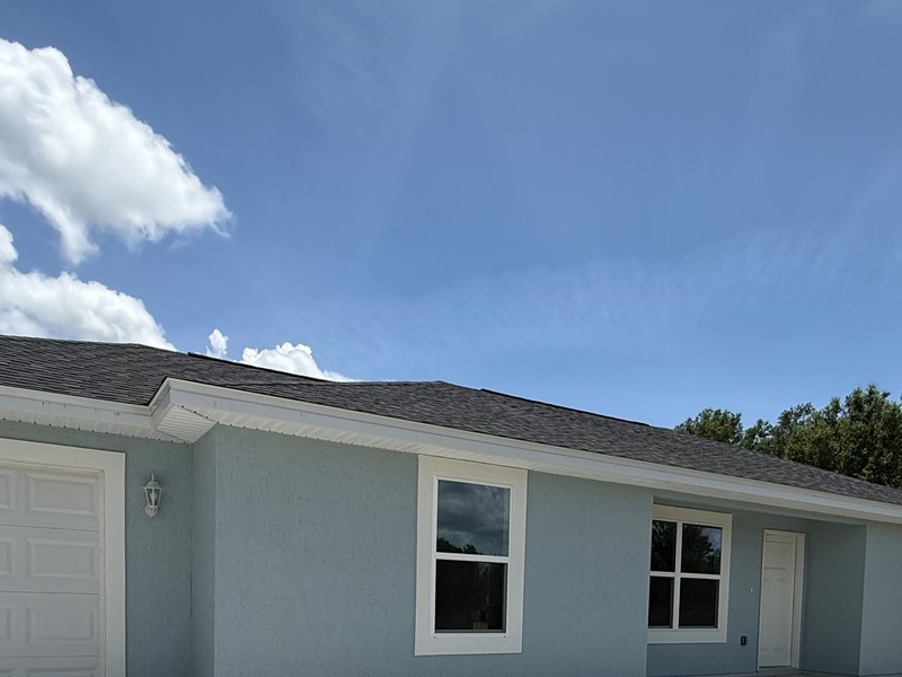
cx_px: 484
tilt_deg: -3.0
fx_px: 730
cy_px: 639
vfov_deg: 44.2
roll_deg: -1.2
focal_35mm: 28
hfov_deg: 63.4
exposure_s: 1/4149
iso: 50
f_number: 2.2
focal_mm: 2.22
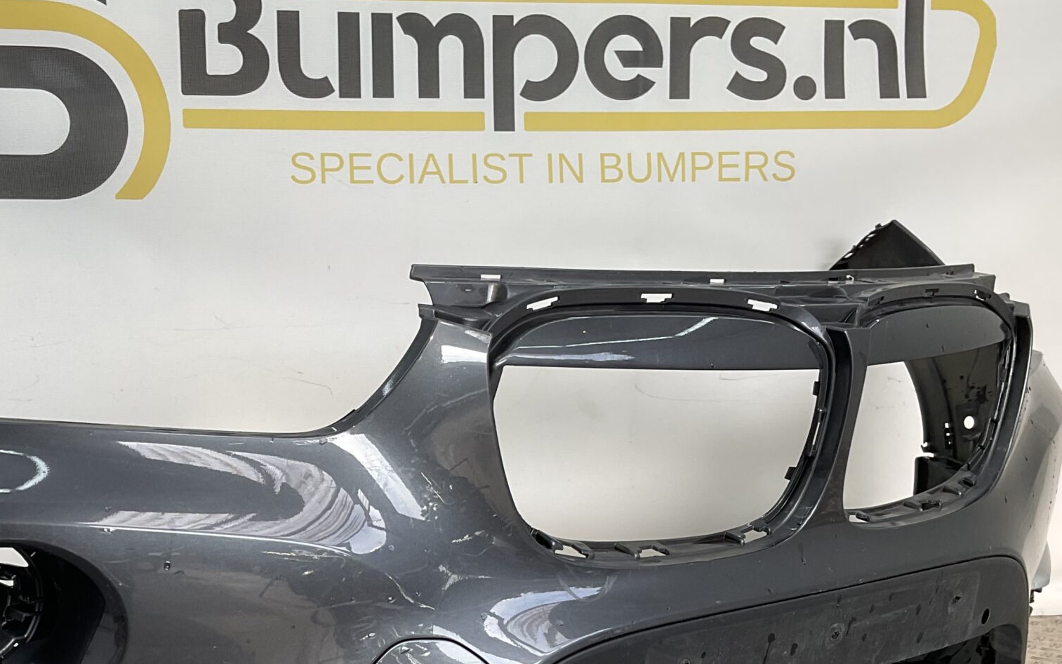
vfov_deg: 24.4
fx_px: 1505
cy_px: 556
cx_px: 366
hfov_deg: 38.5
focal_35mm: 52
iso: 16
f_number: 1.8
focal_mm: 3
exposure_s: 1/186
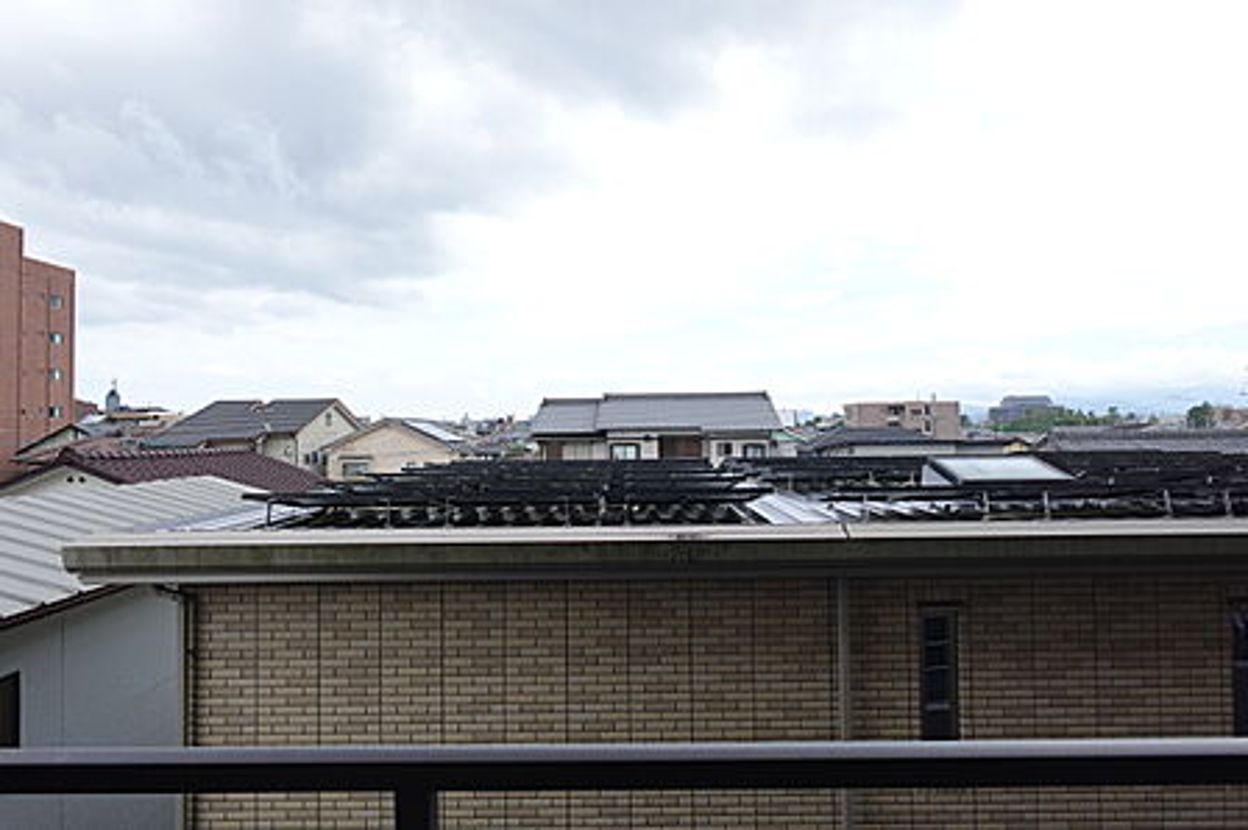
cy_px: 415
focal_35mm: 20
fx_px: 693
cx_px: 624
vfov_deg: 61.9
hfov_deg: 84.0
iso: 125
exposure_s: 1/2000
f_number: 2
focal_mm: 7.6
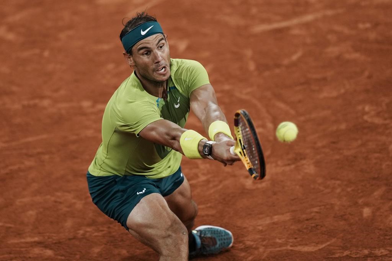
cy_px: 130
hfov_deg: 5.2
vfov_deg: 3.4
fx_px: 4356
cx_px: 196
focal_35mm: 400
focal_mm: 400
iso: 1250
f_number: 2.8
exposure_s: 1/2000
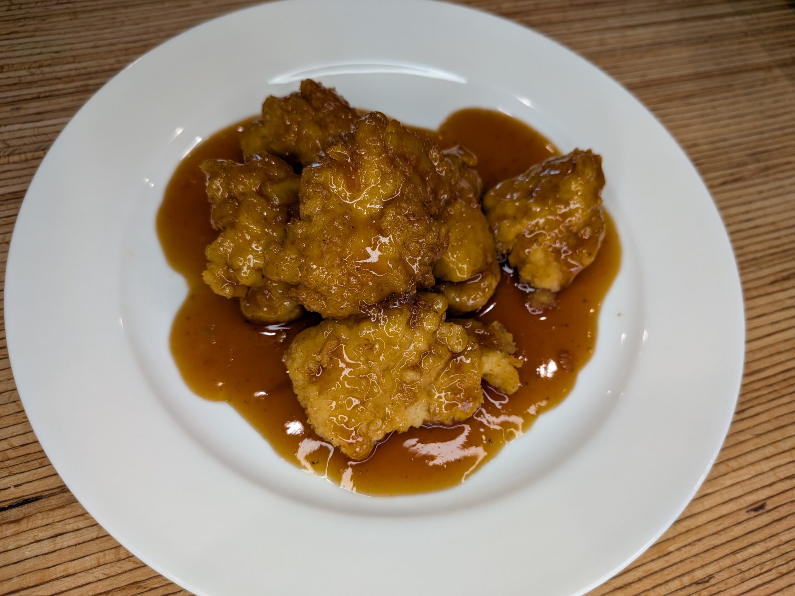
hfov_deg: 71.6
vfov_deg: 56.8
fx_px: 551
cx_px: 398
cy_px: 298
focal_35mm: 24
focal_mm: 4.53
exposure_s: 1/120
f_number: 1.7
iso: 34
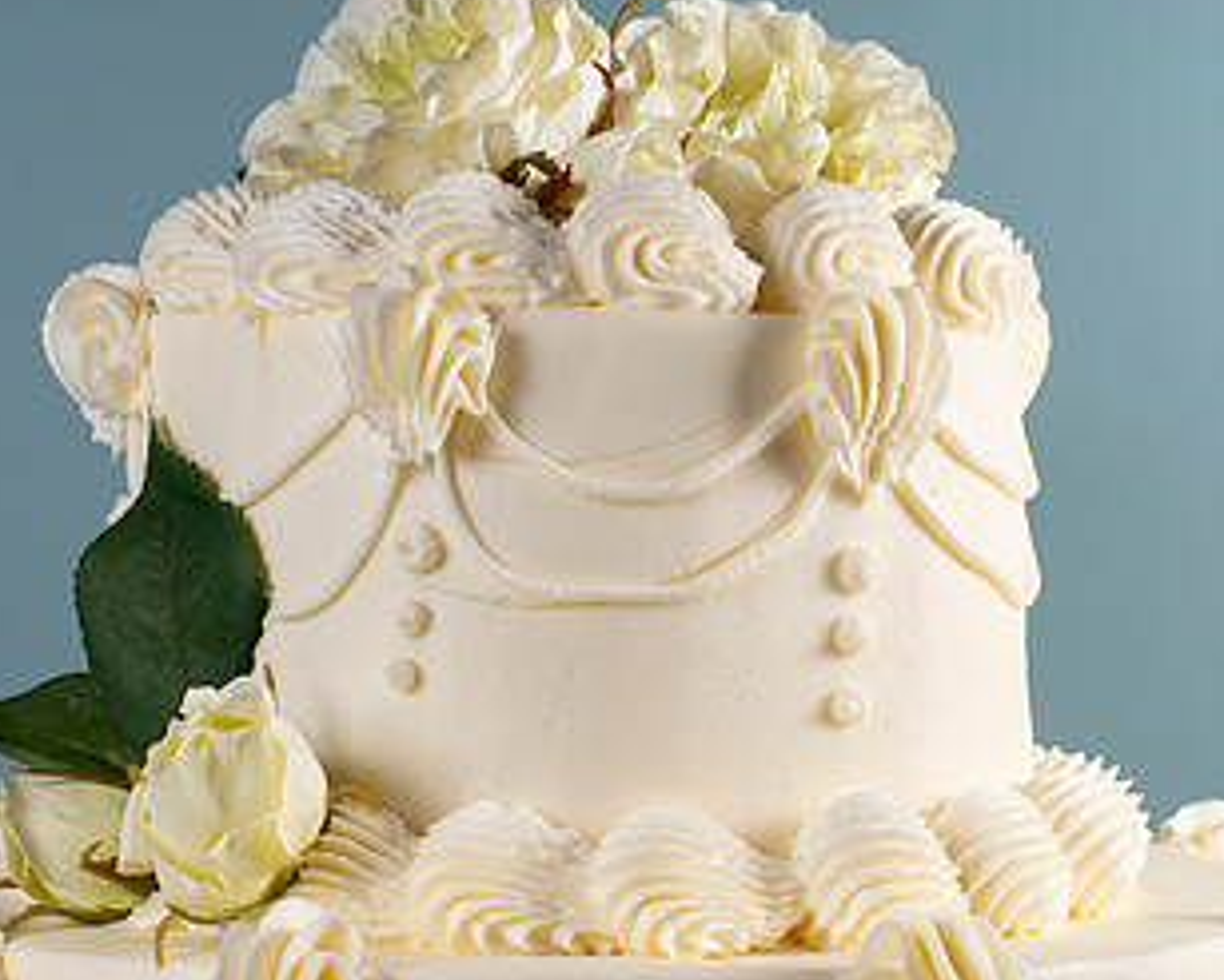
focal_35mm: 105
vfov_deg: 14.7
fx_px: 3806
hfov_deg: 18.3
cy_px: 633
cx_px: 573
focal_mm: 50
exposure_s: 1/200
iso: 200
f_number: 6.3
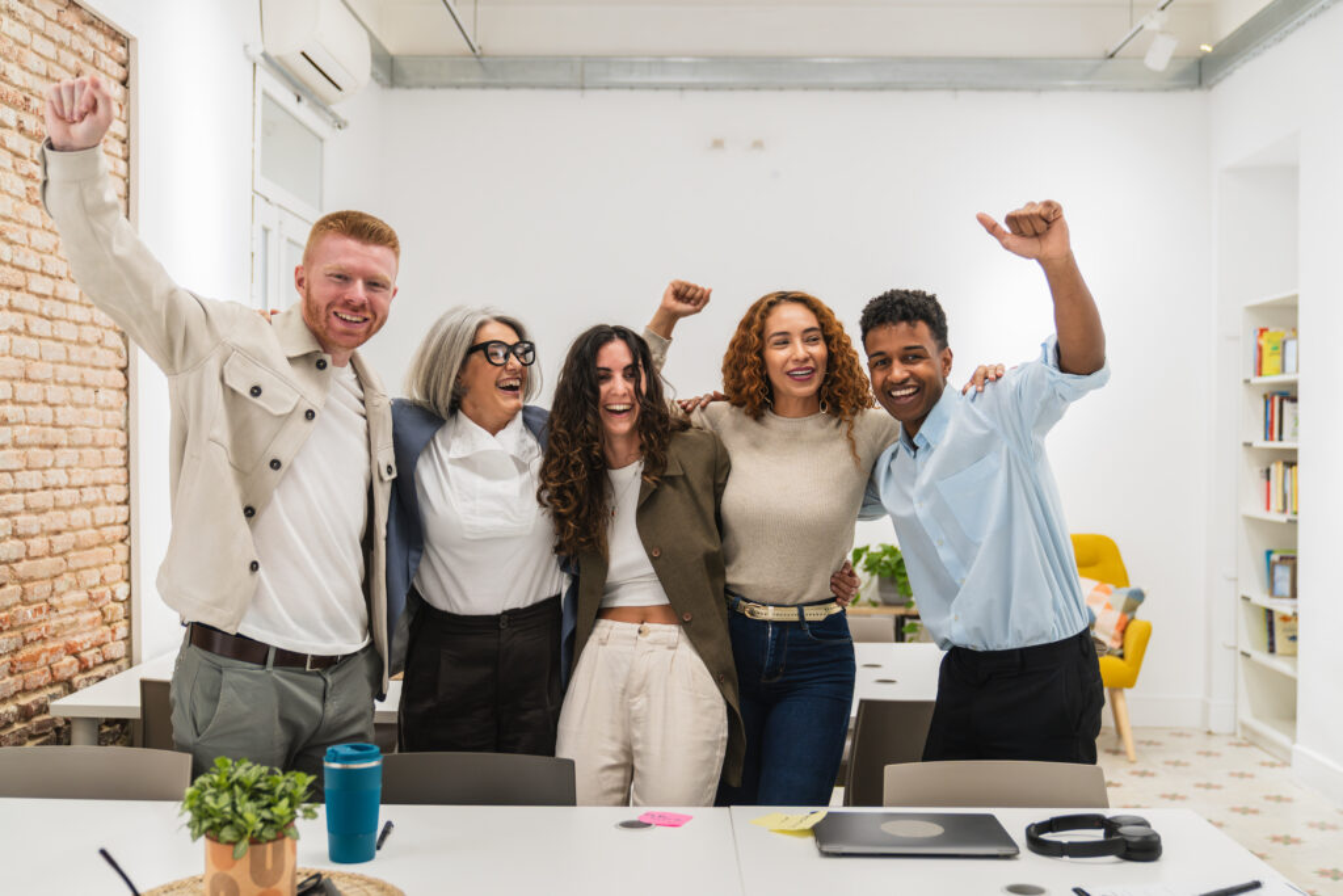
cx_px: 672
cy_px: 448
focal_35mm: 38
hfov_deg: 50.7
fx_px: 1418
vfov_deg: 35.1
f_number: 2.8
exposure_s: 1/400
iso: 1000
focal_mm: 38
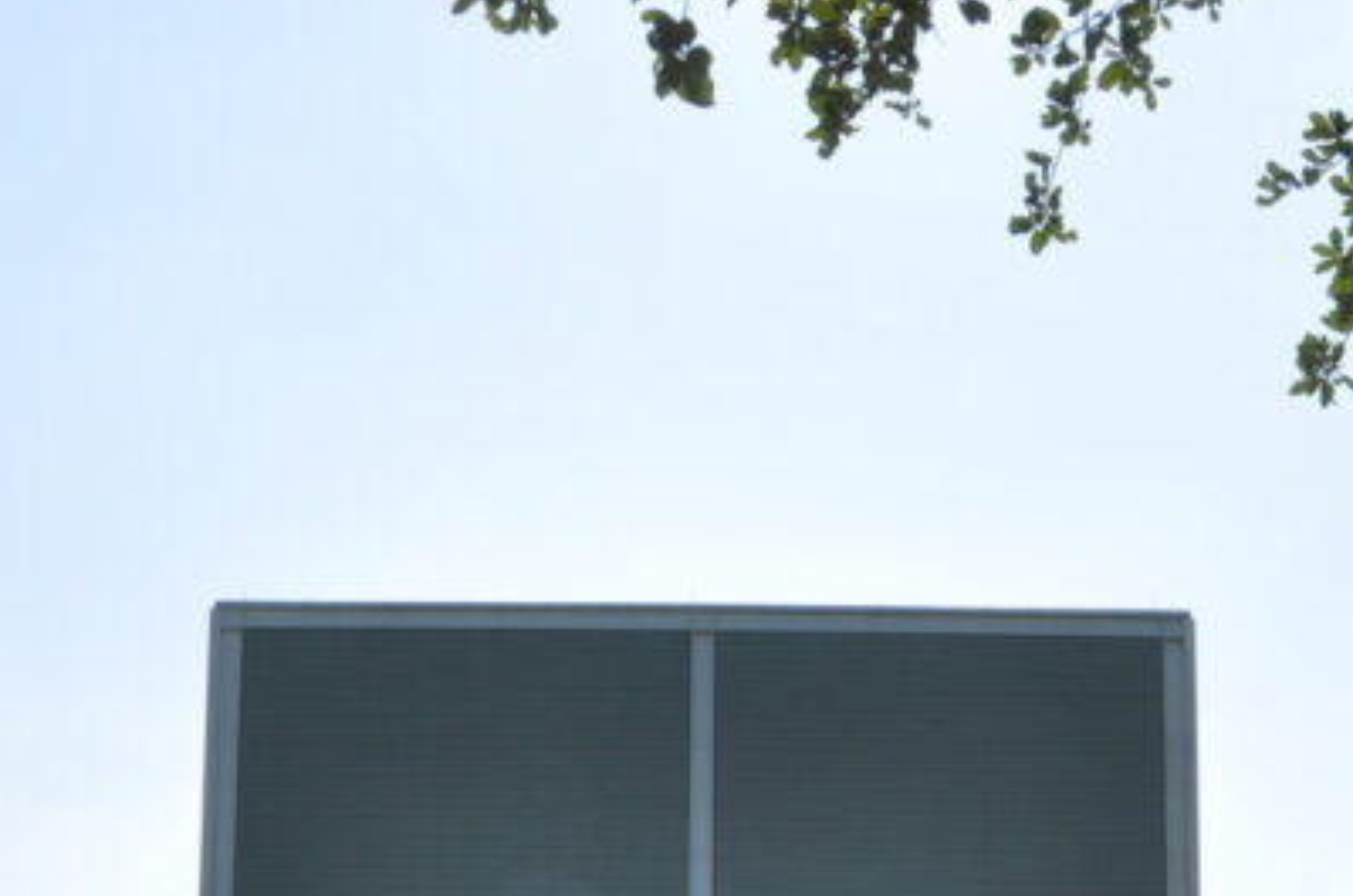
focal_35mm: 77
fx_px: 2888
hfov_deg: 26.4
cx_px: 714
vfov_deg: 16.6
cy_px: 1178
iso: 200
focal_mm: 18
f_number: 14
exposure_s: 1/200
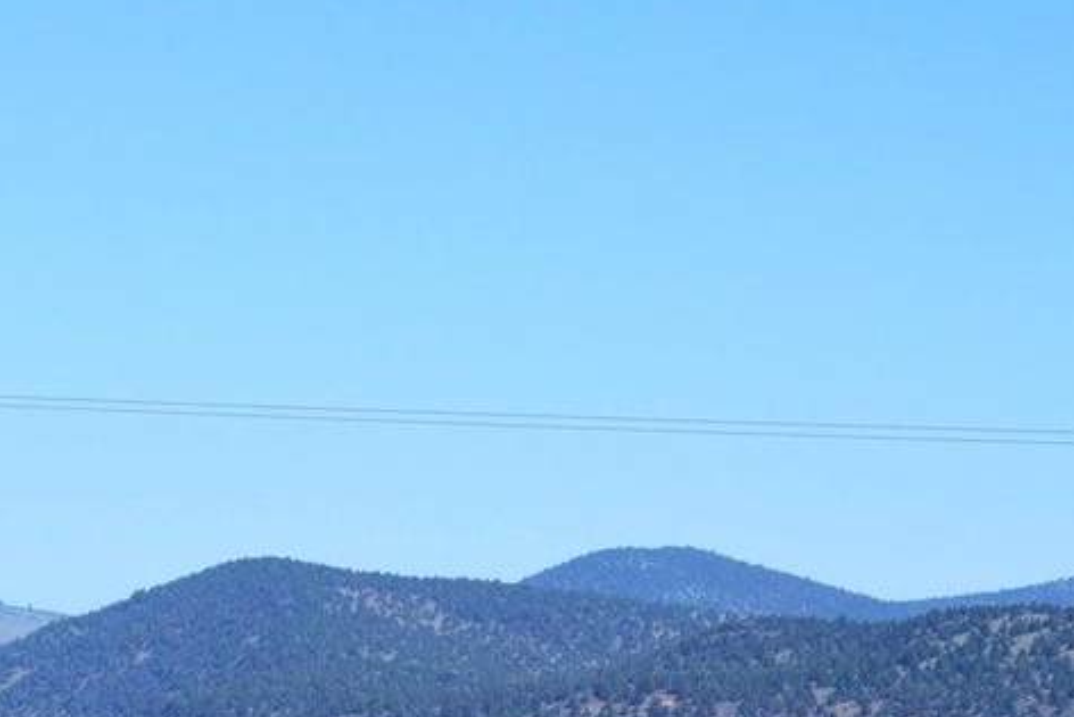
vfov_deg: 5.4
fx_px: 7520
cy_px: 768
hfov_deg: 8.1
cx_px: -148
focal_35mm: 252
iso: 100
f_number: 8
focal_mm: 62
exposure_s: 1/250
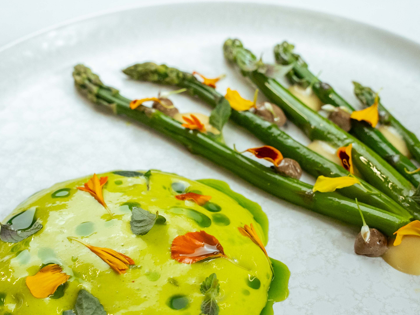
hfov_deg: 30.7
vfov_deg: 23.2
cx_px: 215
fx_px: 764
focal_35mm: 63
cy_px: 196
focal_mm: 44.3
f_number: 8
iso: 4000
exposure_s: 1/320
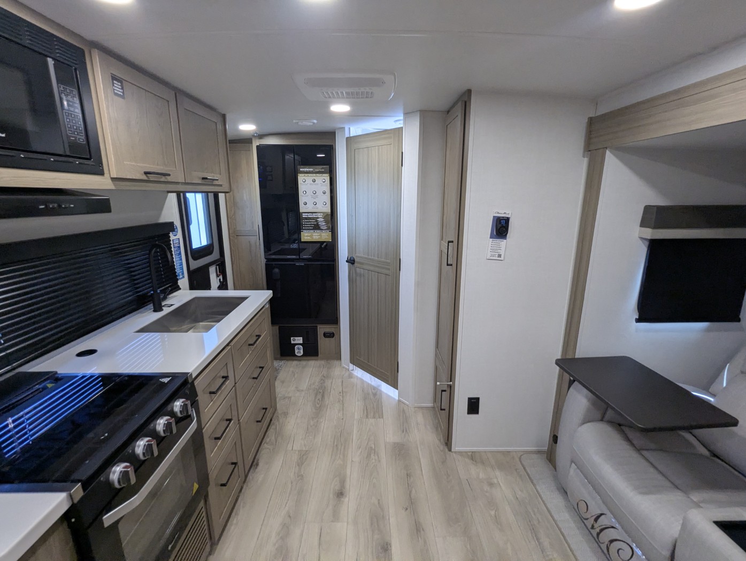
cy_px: 280
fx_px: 345
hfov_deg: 94.4
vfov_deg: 78.2
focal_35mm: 16
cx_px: 373
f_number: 2.2
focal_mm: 2.35
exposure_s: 1/100
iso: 262
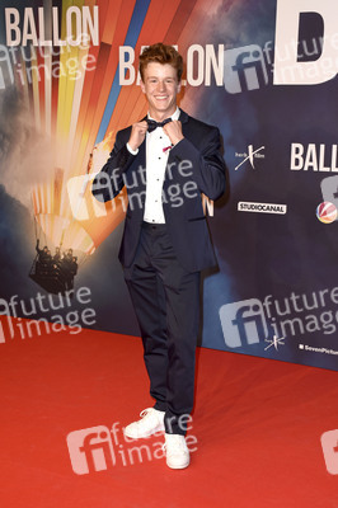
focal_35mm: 52
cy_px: 254
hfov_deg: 25.7
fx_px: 741
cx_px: 169
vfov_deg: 37.9
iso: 320
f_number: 6.3
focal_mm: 35
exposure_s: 1/100
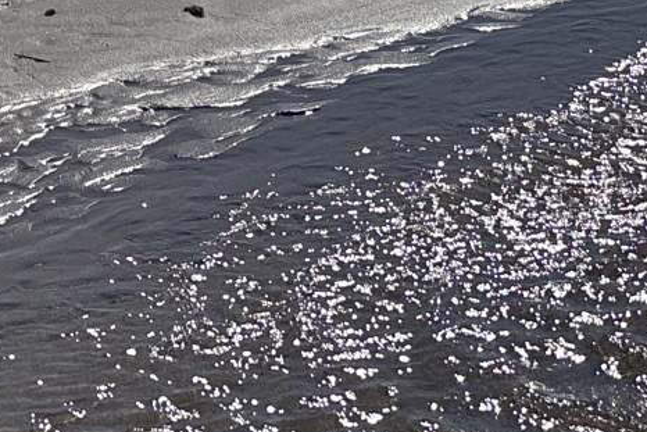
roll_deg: +1.9
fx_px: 2085
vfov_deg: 10.4
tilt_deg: +1.4
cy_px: -561
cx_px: -110
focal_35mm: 116
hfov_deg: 16.9
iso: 50
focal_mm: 5.96
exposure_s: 1/9901
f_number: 1.6
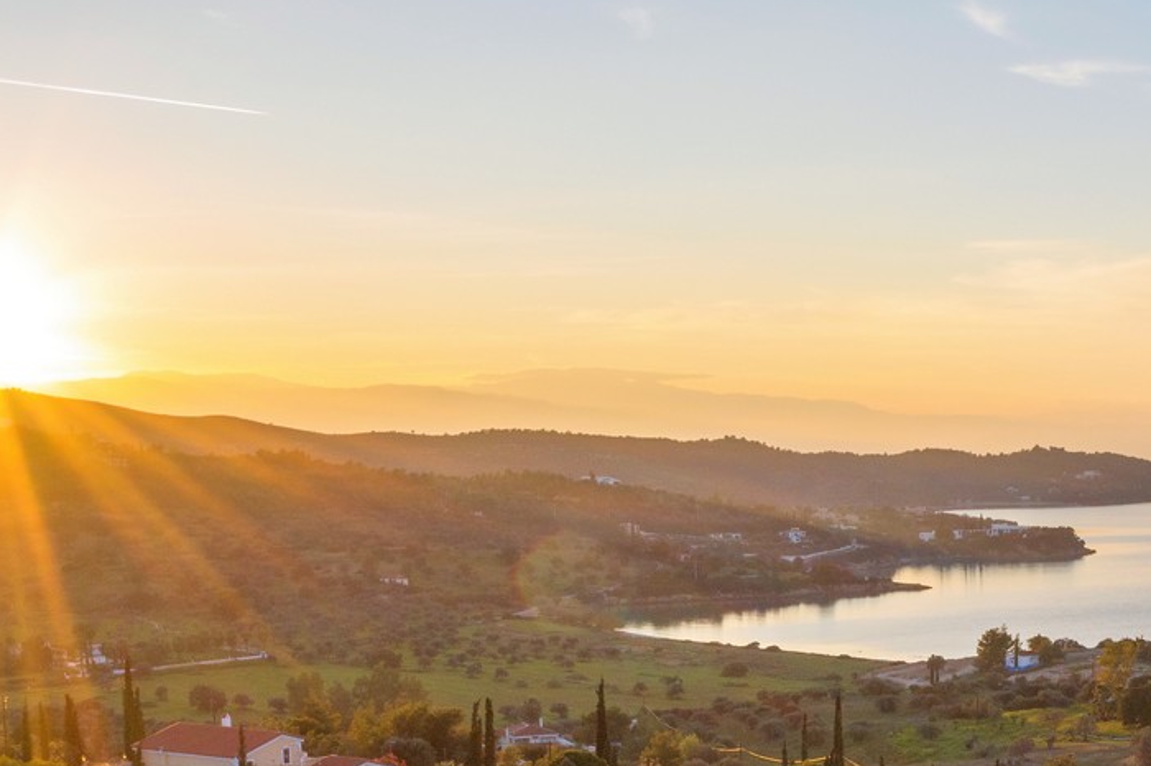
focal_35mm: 64
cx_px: 1038
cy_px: 817
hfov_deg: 30.1
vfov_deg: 20.4
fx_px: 2045
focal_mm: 10.26
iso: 100
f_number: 9
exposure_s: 1/60
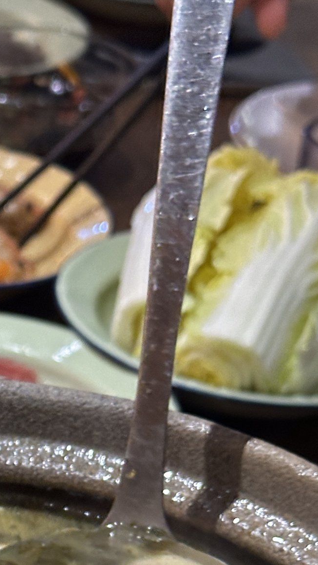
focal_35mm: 123
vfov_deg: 16.9
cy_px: 617
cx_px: -85
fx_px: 1844
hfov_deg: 9.7
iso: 400
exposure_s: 1/33
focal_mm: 6.86
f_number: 1.78
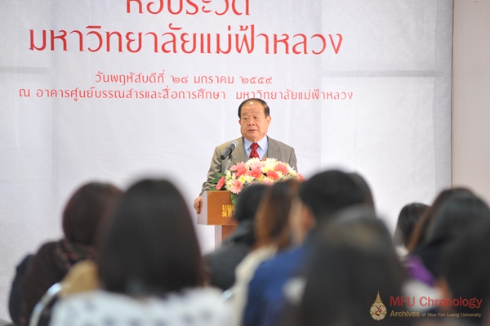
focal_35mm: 200
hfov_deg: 10.3
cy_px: 163
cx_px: 245
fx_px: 2720
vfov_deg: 6.9
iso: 1600
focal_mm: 200
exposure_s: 1/60
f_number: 4
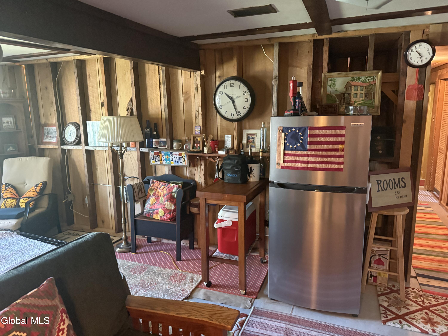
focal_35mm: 24
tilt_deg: -9.5
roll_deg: +1.6
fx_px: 311
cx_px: 224
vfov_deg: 56.8
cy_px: 168
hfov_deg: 71.6
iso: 800
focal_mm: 6.76
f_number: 1.78
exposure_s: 1/40
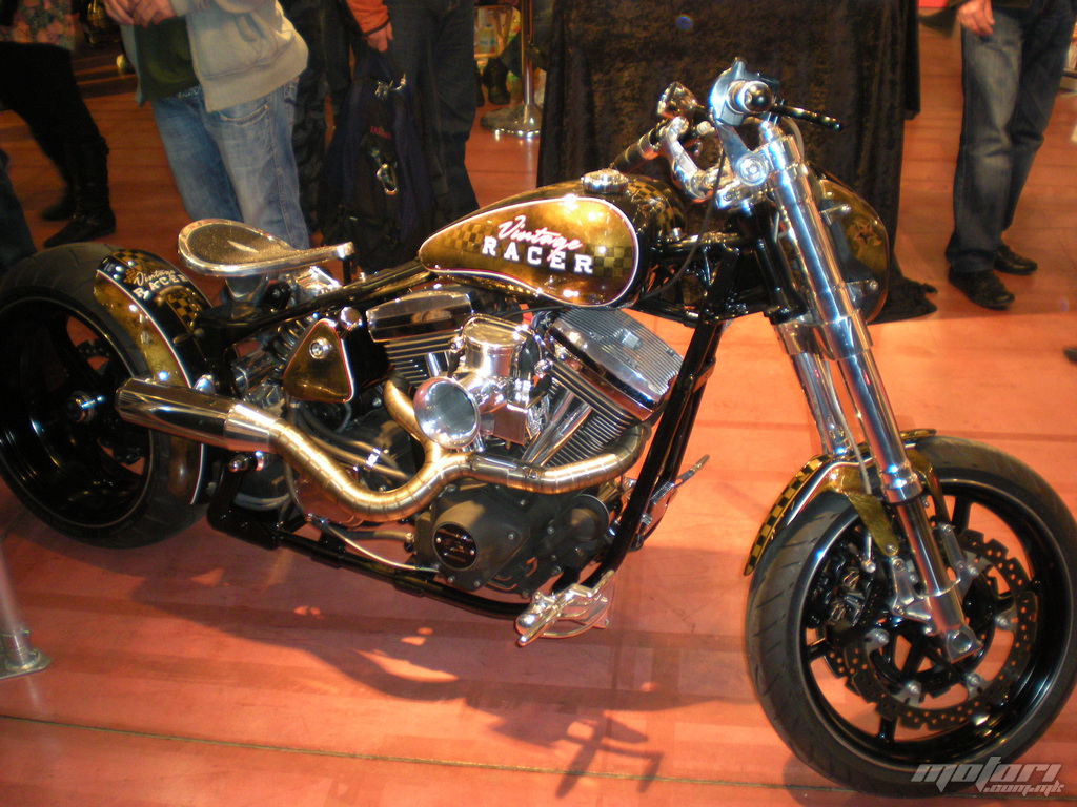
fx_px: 1182
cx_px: 538
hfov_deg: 49.0
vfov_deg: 37.7
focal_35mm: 38
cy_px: 404
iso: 204
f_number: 3.1
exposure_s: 1/30
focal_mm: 6.3
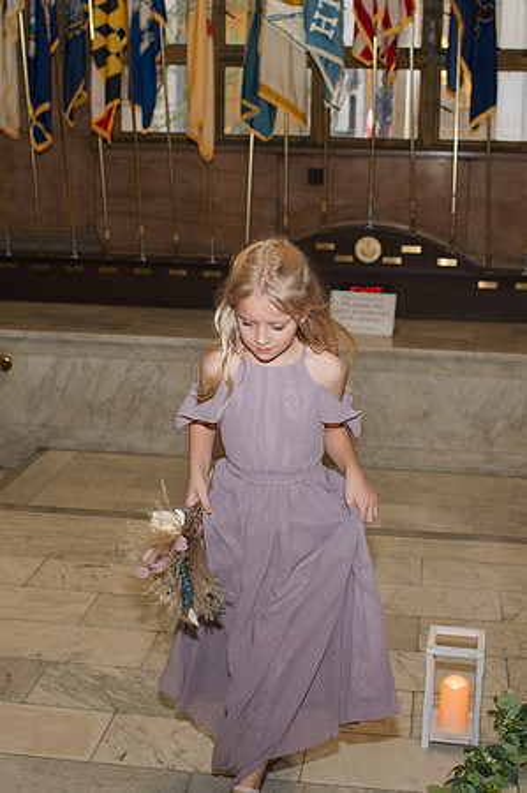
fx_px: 1268
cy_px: 358
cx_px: 259
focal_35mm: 58
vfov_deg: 34.7
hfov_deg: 23.5
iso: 1000
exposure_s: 1/200
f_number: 3.5
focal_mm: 35
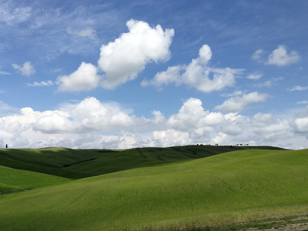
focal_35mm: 35
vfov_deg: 40.6
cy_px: 130
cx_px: 117
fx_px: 311
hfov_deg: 52.1
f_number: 4
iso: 50
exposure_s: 1/1481
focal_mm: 3.95
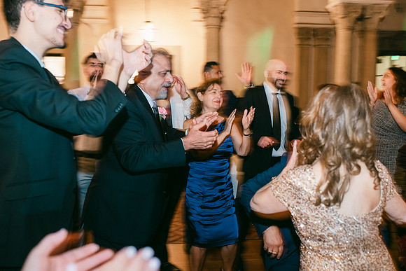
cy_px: 136
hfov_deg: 52.9
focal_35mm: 36
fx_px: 408
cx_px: 203
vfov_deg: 36.7
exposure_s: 1/15
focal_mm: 35
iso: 1250
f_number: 3.2
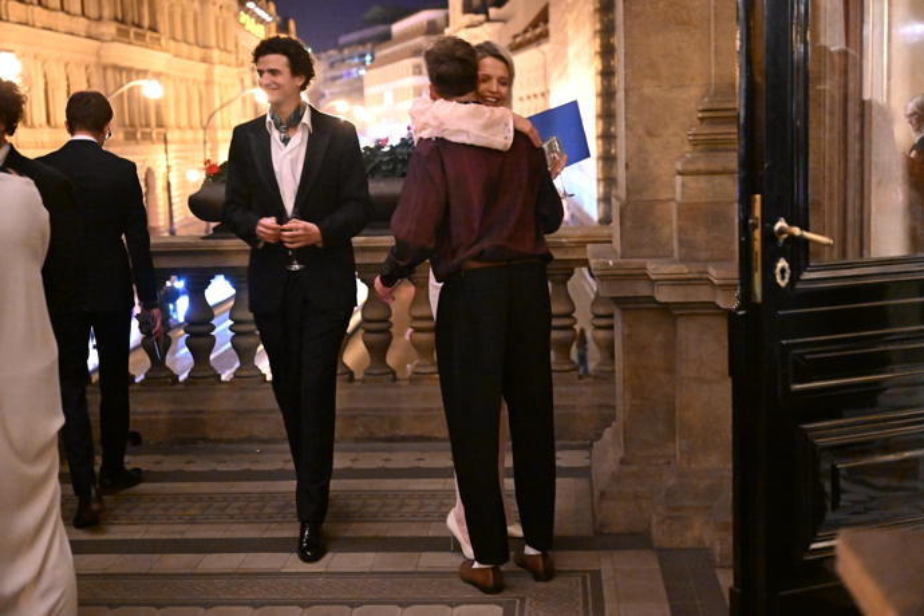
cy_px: 308
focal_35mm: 47
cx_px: 462
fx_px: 1206
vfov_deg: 28.6
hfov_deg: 41.9
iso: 16000
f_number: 2.8
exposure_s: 1/50
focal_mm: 47
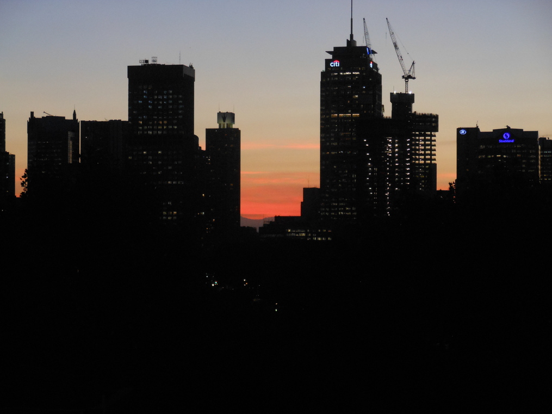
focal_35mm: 112
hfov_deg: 17.6
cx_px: 274
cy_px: 207
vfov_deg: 13.2
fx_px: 1786
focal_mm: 19.7
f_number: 4.8
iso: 320
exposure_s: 1/30
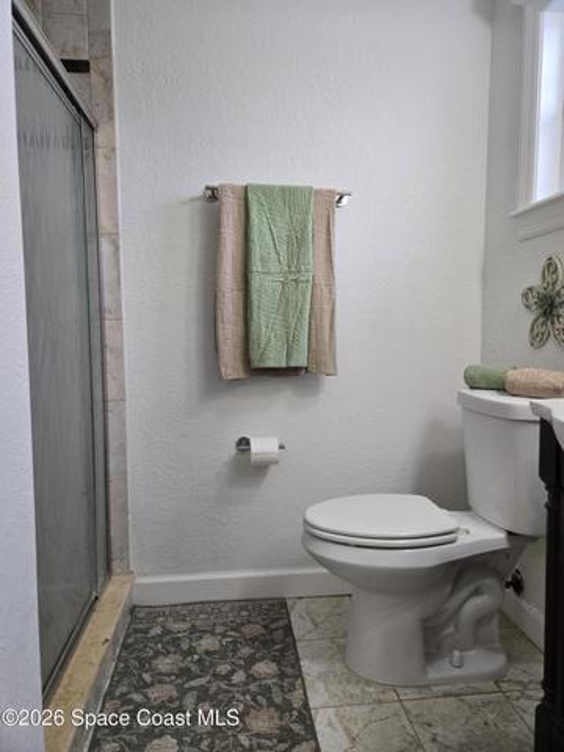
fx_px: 500
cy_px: 376
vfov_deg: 73.9
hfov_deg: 58.9
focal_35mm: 23
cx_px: 282
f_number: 1.8
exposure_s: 1/120
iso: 125
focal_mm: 5.4
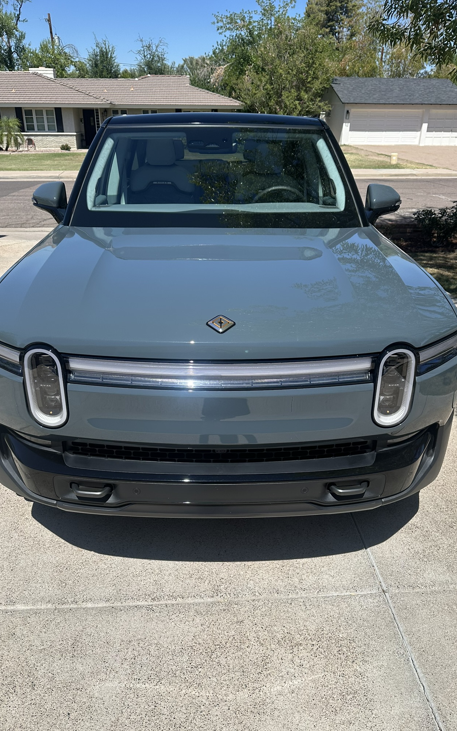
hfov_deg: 47.6
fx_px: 518
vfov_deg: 70.4
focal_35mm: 26
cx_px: 219
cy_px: 364
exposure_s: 1/5525
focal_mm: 6.86
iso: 80
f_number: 1.78
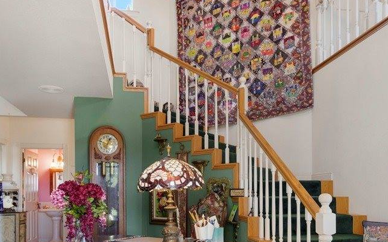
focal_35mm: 31
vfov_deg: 39.2
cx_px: 193
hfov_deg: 61.2
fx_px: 328
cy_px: 189
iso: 640
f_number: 7.1
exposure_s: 1/125
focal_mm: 19
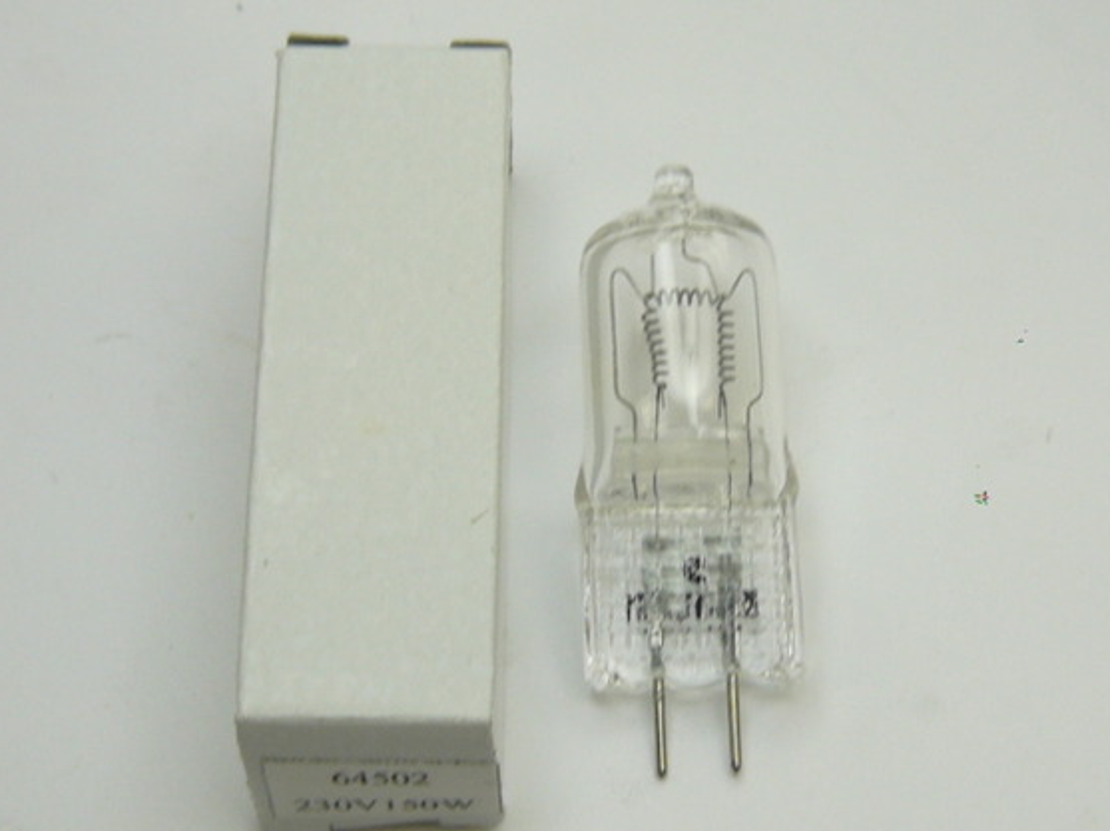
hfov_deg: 23.6
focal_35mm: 83
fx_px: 2660
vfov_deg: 17.8
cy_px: 432
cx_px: 574
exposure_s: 1/80
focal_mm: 8.6
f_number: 2.8
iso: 100
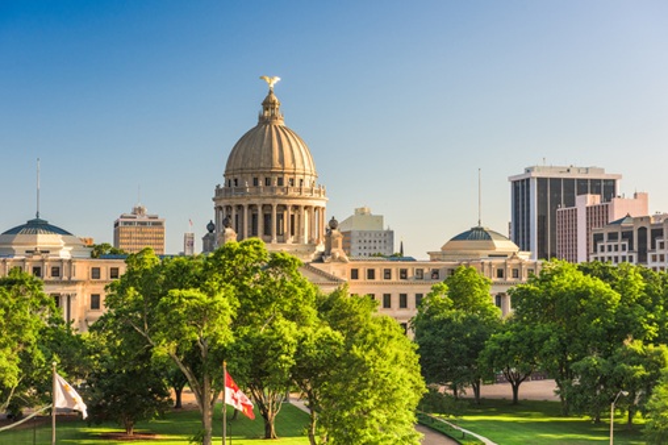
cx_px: 334
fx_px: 1113
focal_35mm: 60
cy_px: 222
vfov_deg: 22.6
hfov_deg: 33.4
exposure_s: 1/125
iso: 400
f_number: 8
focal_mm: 60
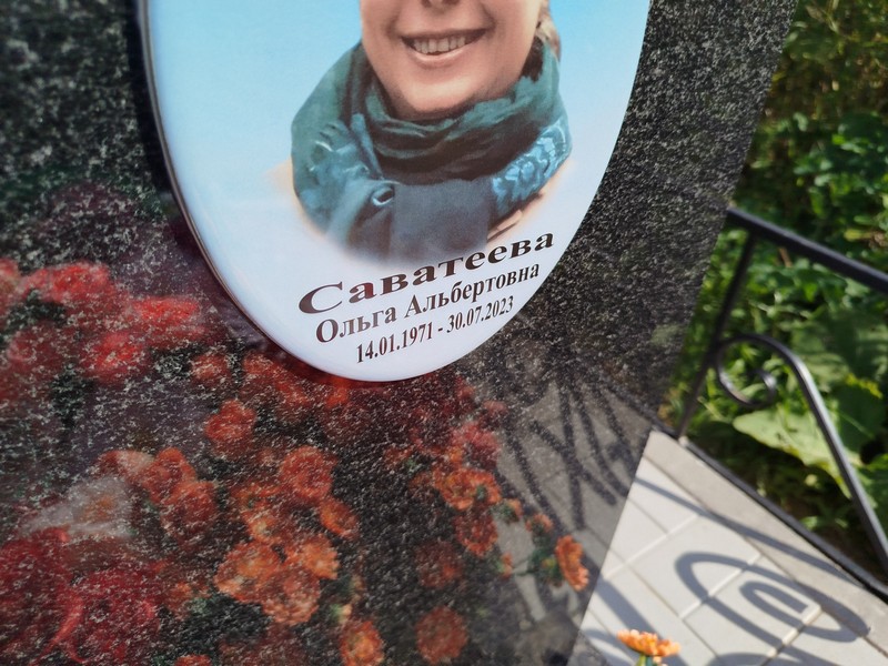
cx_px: 444
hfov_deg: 71.6
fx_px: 616
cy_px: 333
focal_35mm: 24
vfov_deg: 56.8
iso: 50
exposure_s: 1/1197
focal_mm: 5.31
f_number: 1.7
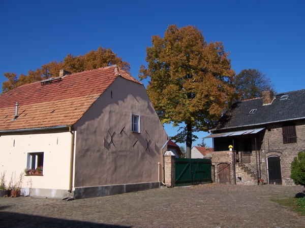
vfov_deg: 42.9
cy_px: 114
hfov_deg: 55.4
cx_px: 152
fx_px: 291
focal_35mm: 33
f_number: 4
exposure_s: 1/1000
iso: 80
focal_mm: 5.5
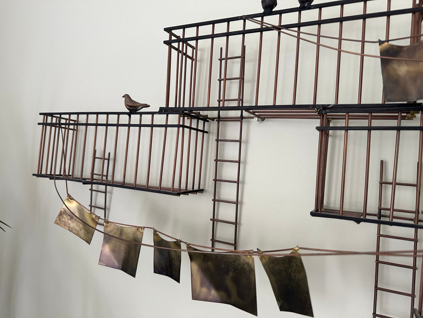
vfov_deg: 56.8
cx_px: 212
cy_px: 159
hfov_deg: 71.6
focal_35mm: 24
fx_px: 293
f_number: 1.78
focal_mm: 6.86
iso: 250
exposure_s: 1/93
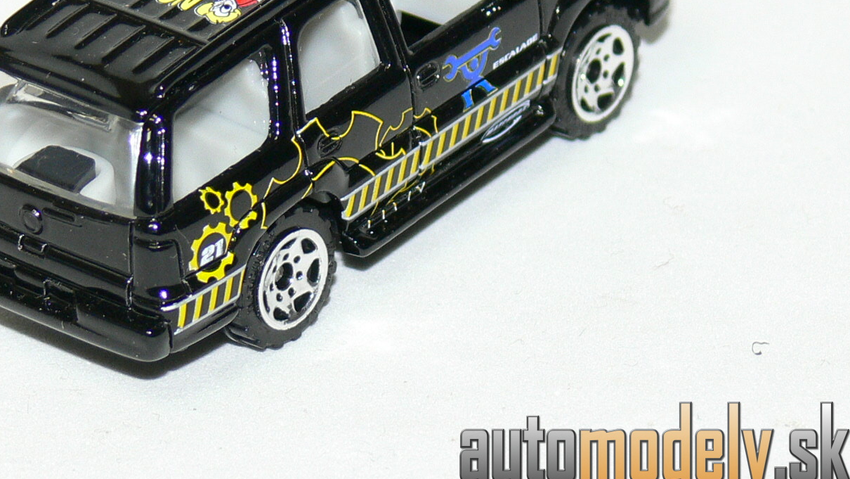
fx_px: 5455
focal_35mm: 242
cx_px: 298
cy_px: 87
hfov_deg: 8.9
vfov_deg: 5.0
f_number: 3.2
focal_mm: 22.4
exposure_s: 1/30
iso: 100
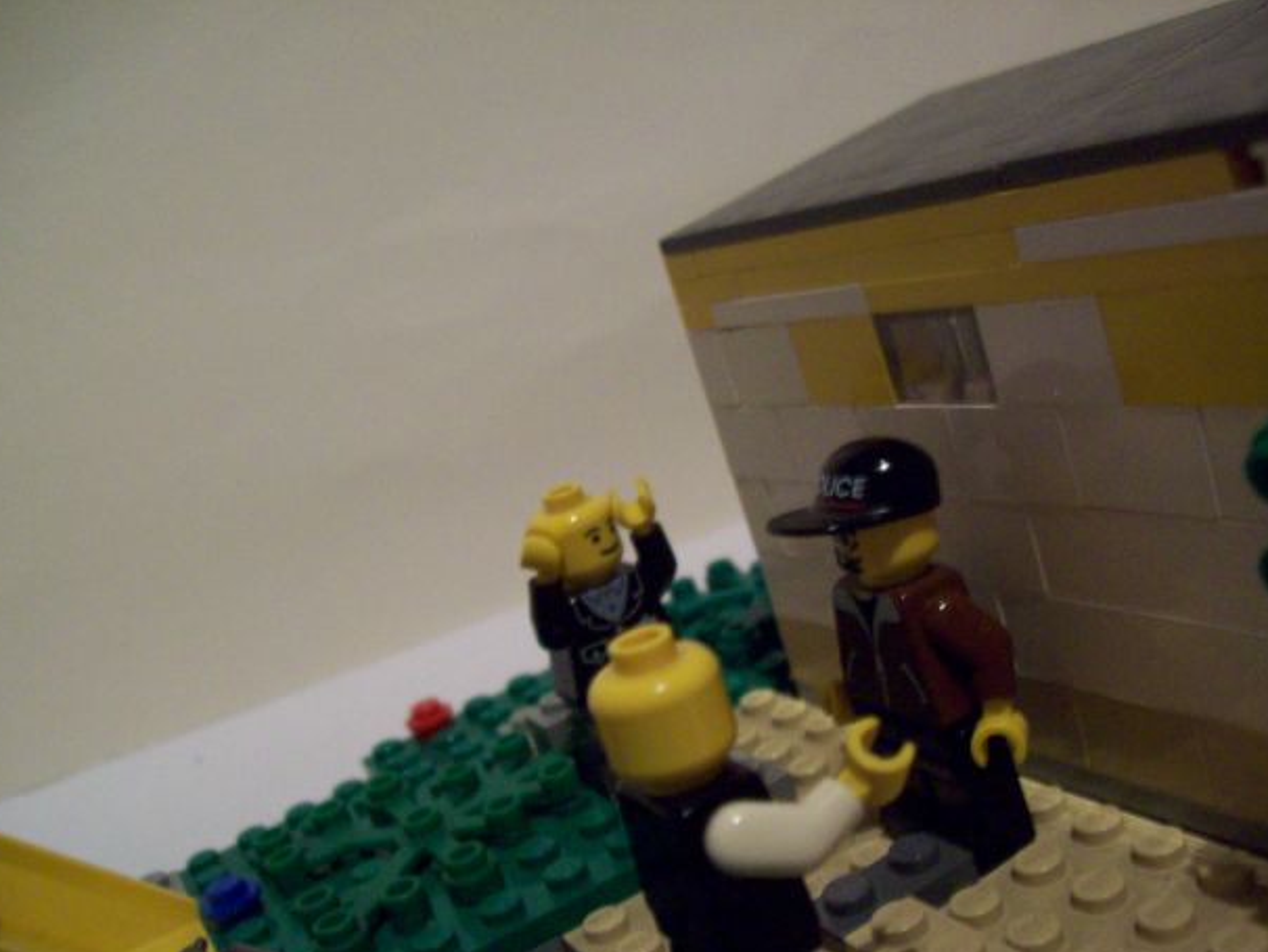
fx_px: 1393
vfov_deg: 37.7
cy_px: 496
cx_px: 638
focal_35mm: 38
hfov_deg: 49.0
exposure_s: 1/5.66
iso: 200
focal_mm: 6
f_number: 2.7
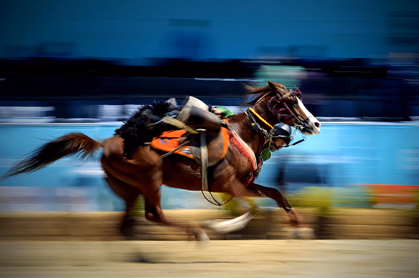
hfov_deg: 8.1
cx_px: 210
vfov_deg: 5.4
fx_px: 2962
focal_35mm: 255
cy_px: 139
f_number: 22
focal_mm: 170
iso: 100
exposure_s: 1/30
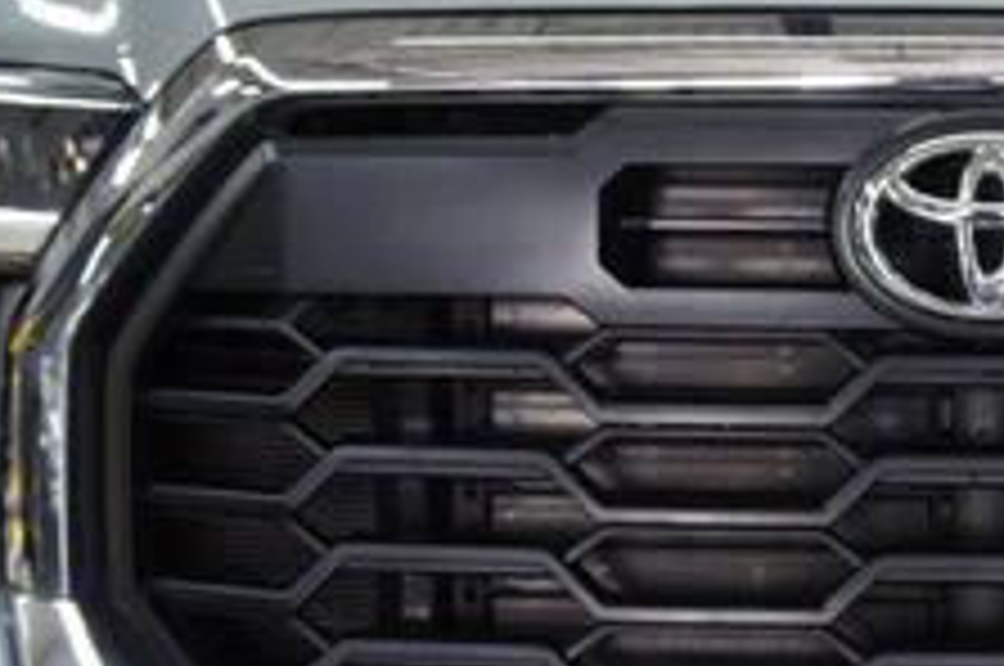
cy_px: 482
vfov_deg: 15.0
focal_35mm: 90
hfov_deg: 21.9
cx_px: 945
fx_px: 2518
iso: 400
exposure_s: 1/40
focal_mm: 21
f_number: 4
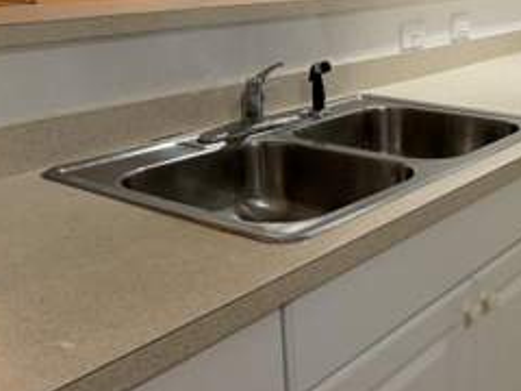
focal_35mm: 48
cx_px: 425
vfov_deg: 30.2
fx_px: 722
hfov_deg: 38.0
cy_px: 177
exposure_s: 1/60
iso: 250
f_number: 1.78
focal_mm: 6.76
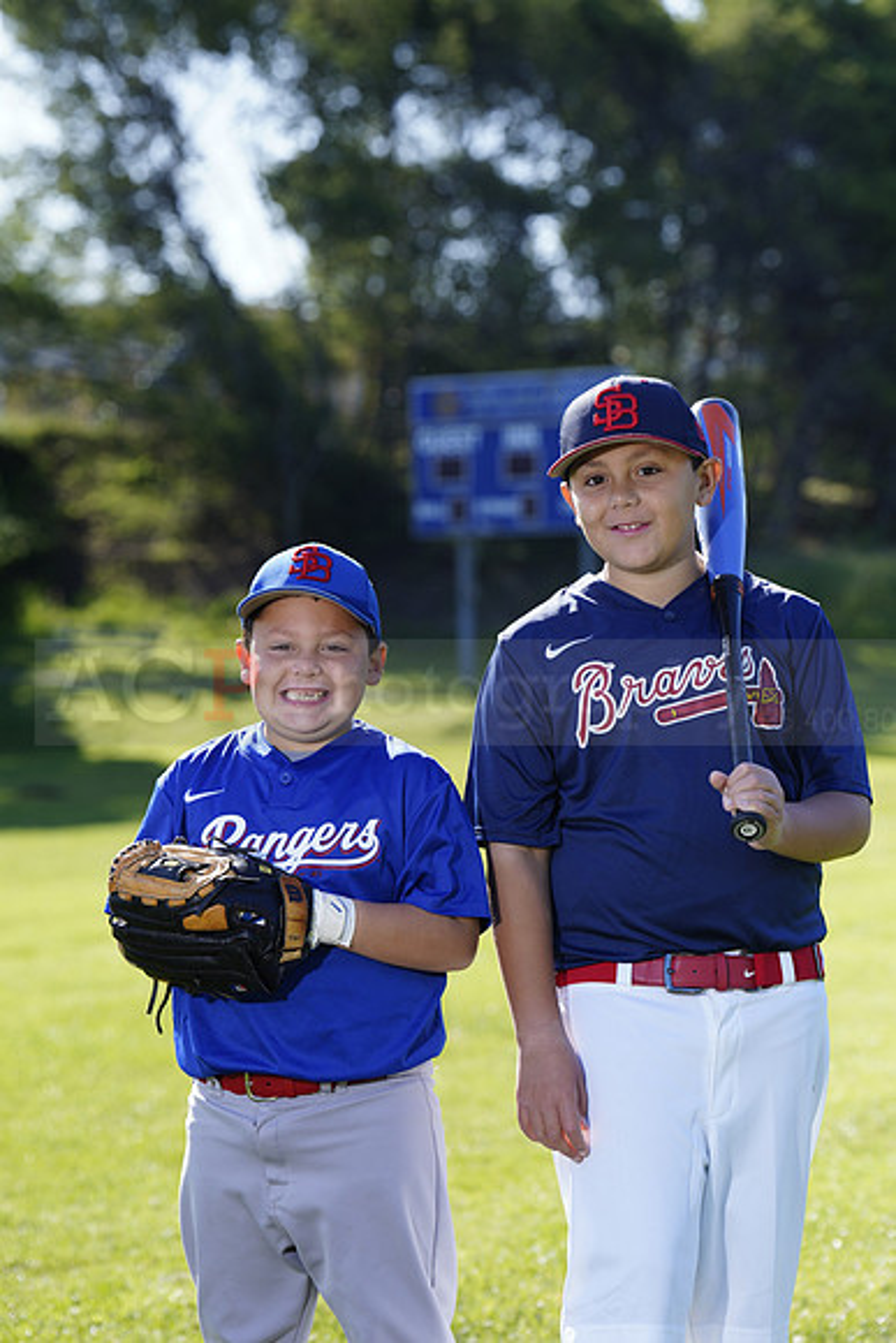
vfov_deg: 16.5
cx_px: 448
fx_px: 4626
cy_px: 672
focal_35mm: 124
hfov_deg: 11.1
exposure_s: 1/250
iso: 100
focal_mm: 124
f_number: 5
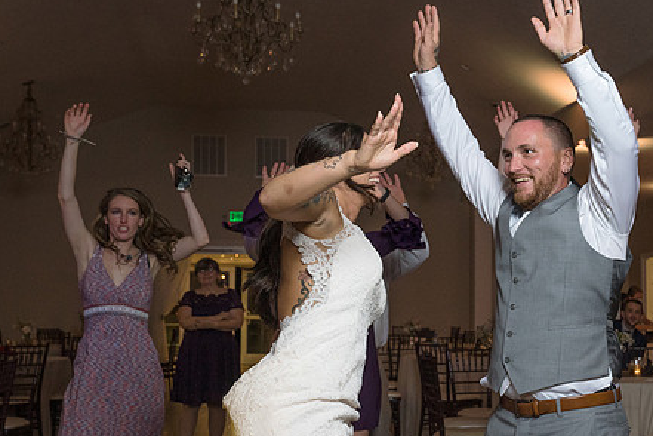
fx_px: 1179
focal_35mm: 65
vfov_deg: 20.9
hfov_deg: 30.4
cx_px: 500
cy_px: 255
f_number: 5.6
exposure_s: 1/200
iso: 2000
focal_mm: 40
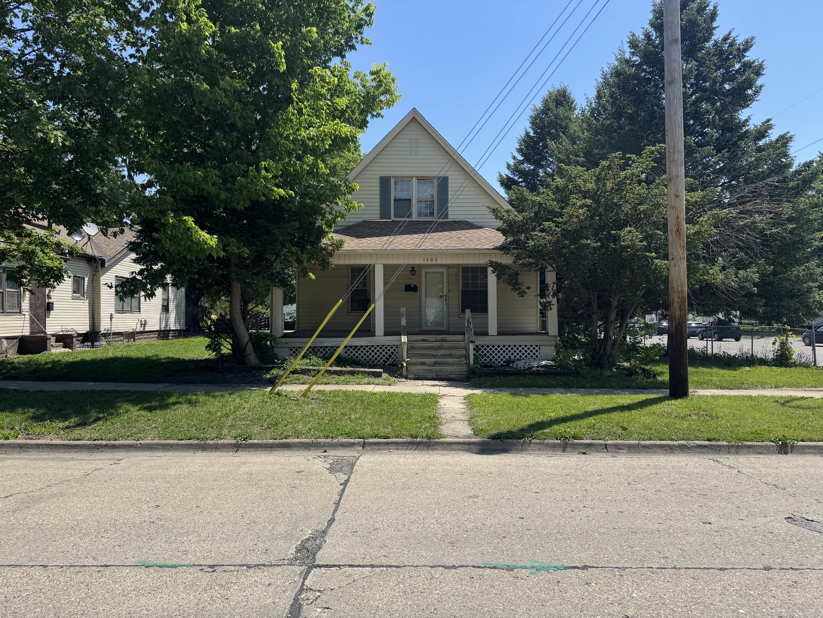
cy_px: 309
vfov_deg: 56.8
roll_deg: +0.4
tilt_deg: +0.4
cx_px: 412
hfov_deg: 71.6
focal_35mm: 24
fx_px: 571
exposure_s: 1/3413
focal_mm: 6.76
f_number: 1.78
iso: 80
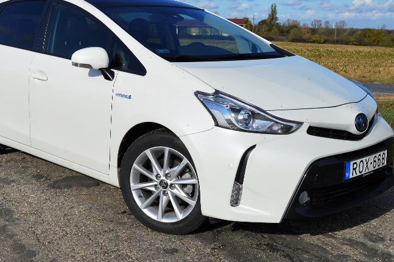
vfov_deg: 26.2
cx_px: 149
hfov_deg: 38.7
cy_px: 83
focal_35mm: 51
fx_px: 558
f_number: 10
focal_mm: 22
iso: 100
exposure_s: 1/400
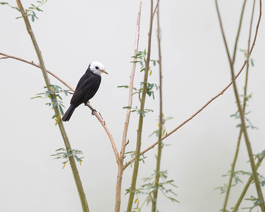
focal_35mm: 949
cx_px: 89
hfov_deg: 2.0
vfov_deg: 1.6
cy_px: 39
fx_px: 7444
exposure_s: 1/1250
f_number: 2.8
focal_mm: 400
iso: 64
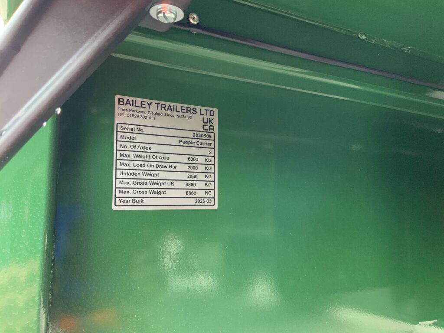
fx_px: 372
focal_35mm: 29
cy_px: 166
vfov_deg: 48.2
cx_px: 222
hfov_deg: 61.7
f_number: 1.8
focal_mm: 3
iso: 250
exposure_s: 1/60
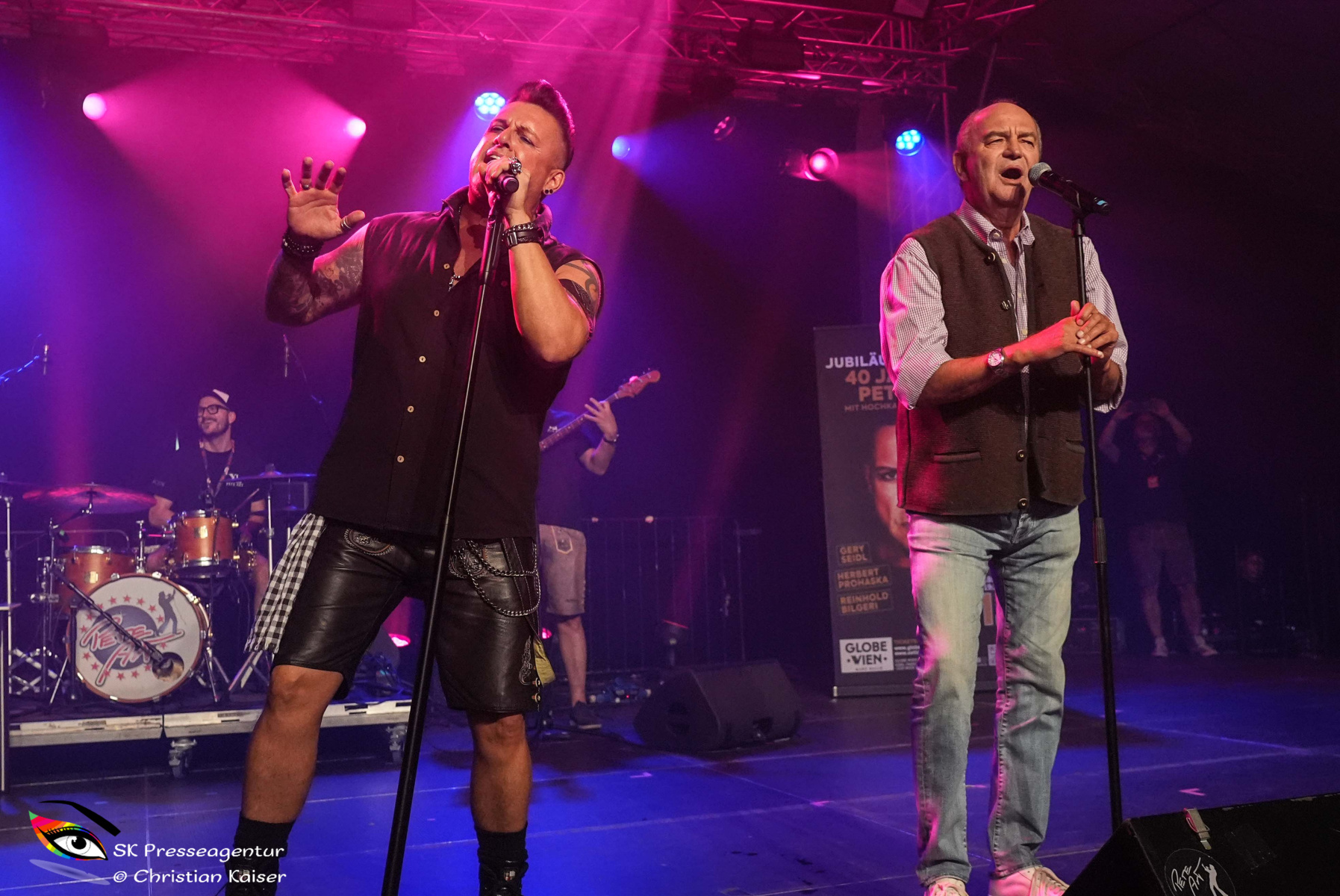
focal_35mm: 36
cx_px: 670
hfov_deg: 53.1
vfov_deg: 36.9
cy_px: 448
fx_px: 1341
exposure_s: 1/500
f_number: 4
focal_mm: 24
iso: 5000
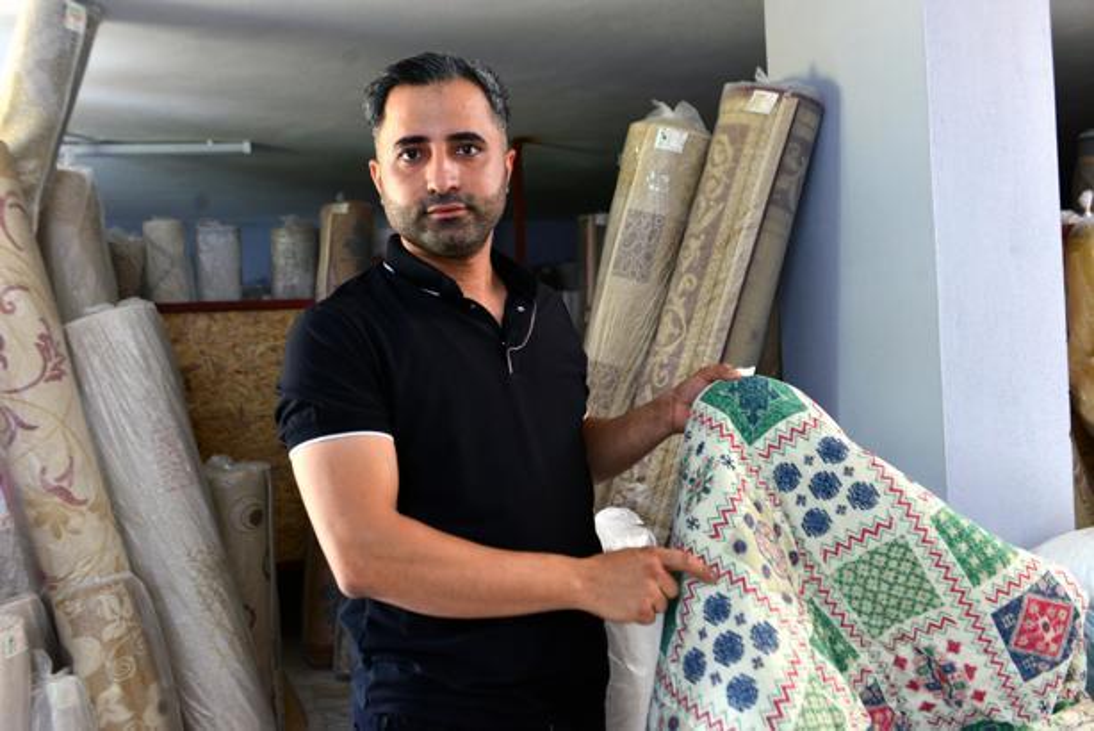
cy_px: 366
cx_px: 547
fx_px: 973
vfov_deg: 41.2
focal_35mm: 32
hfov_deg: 58.7
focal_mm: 32
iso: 1000
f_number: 4.5
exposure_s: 1/100
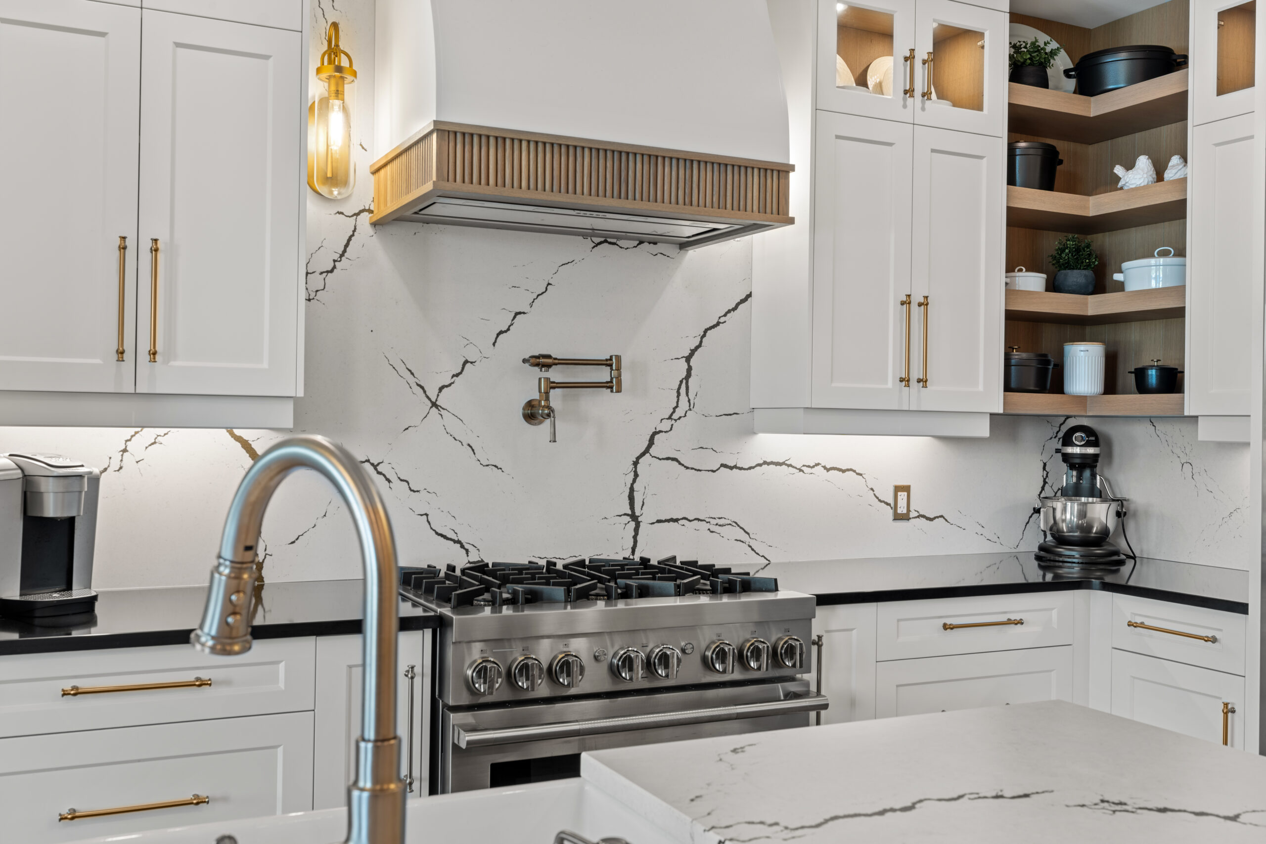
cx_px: 633
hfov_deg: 54.4
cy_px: 422
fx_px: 1231
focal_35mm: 35
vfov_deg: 37.9
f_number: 9
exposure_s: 1.6
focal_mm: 35
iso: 100
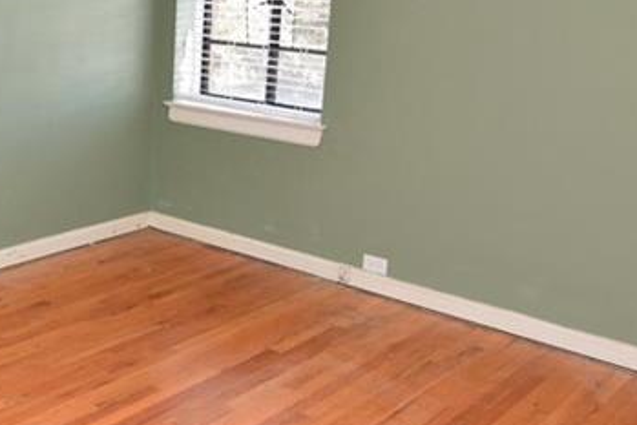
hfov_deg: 39.0
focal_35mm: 48
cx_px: 119
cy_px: 200
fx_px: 858
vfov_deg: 27.8
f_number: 4.5
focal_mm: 11
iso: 800
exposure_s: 1/80
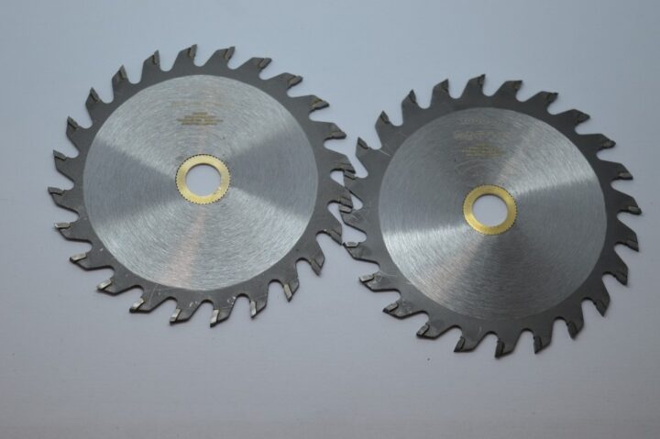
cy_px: 220
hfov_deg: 26.0
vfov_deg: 17.5
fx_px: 1429
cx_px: 330
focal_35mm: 78
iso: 360
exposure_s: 1/125
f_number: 5.6
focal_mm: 52
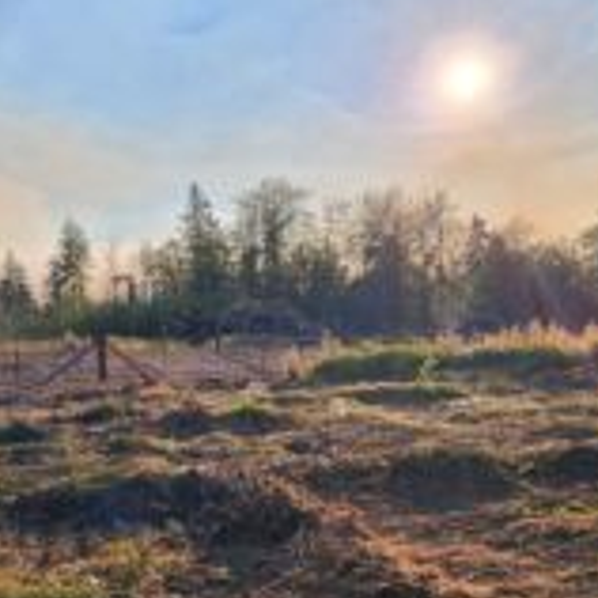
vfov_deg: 55.6
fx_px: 567
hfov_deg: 54.5
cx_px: 201
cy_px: 288
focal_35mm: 29
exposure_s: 1/2820
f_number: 2.2
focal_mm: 2.2
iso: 50
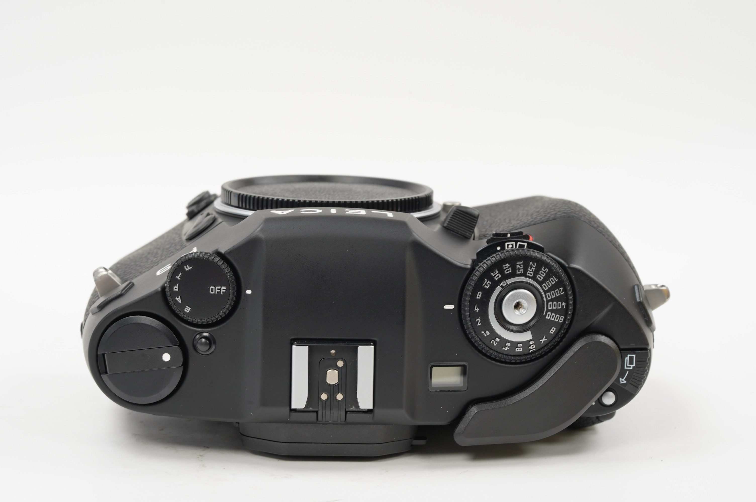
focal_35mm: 90
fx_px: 1888
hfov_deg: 22.6
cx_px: 378
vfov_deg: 15.2
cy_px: 251
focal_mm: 90
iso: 200
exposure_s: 1/1.25
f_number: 14
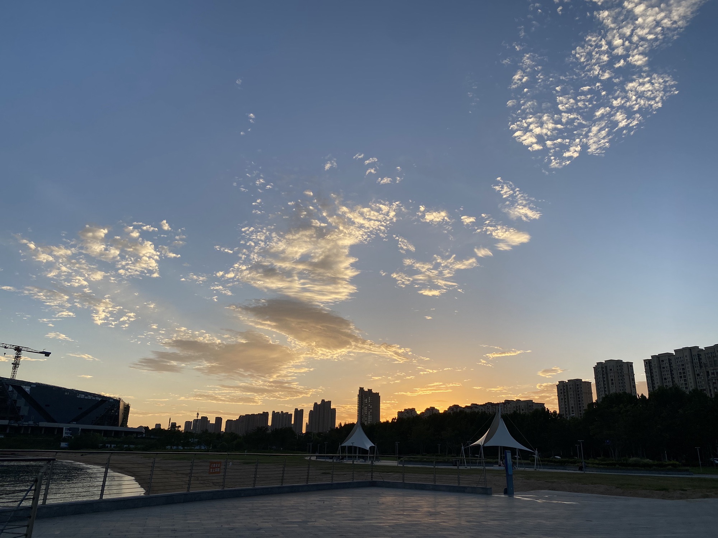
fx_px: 539
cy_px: 269
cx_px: 359
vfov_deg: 53.1
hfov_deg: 67.3
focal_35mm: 26
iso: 32
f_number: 1.8
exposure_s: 1/1330
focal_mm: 4.25
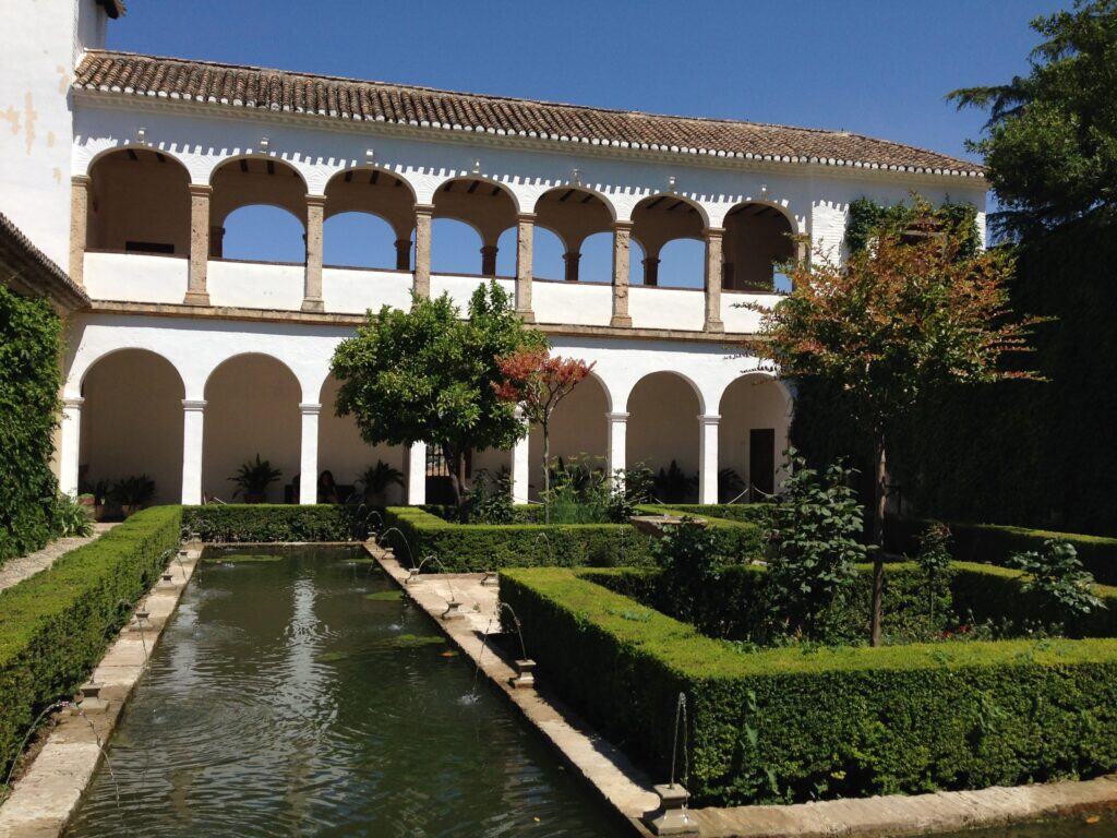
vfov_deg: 42.9
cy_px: 419
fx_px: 1065
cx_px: 558
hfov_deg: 55.4
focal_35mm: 33
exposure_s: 1/2262
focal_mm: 4.12
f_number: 2.4
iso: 50
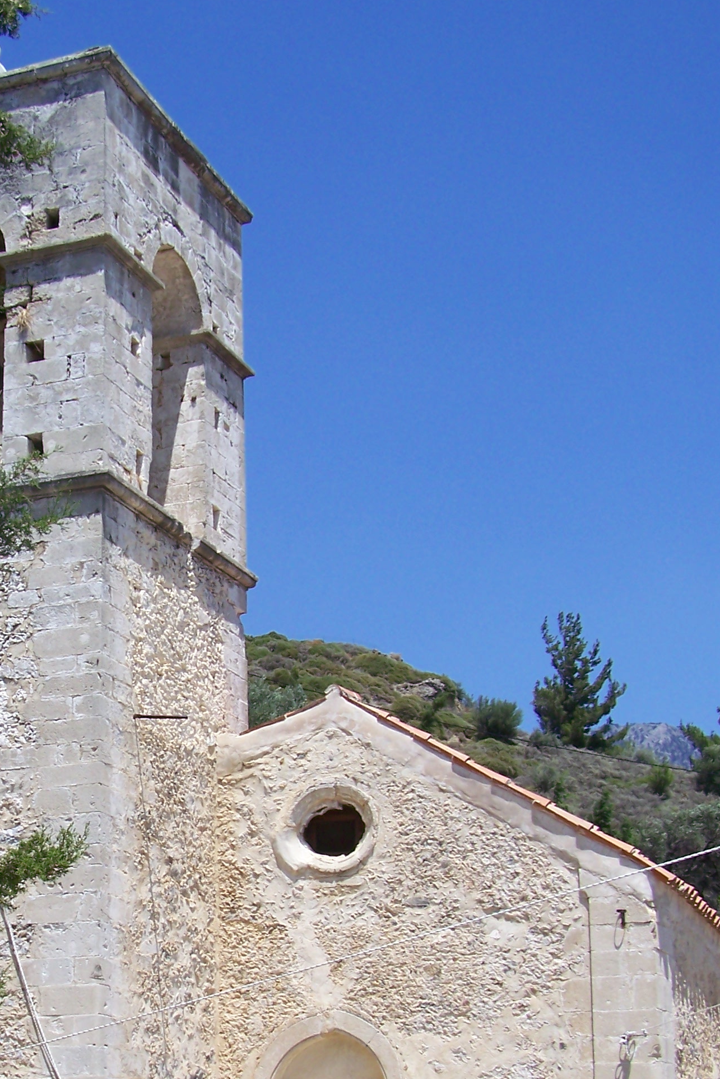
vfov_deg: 31.6
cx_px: 83
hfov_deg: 21.1
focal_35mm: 63
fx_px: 1890
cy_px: 736
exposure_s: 1/640
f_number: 4
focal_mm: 6.3
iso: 64
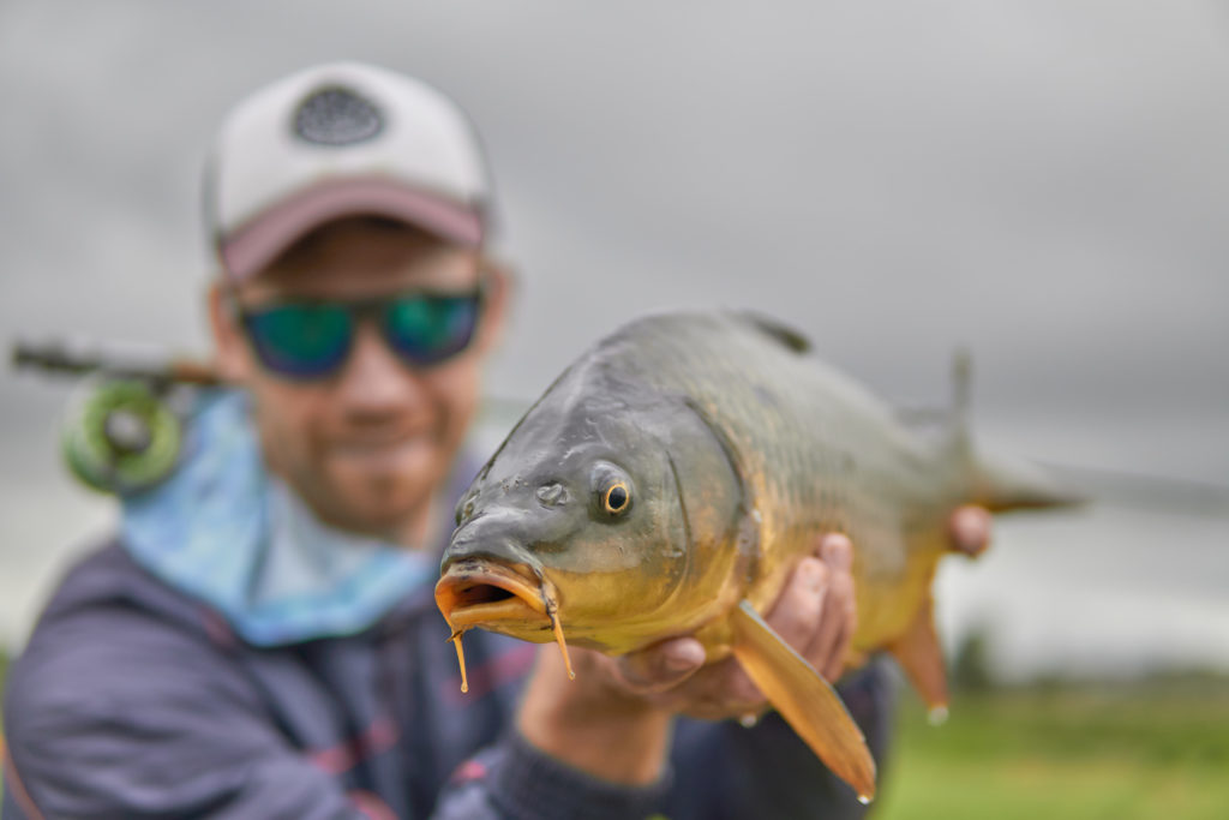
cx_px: 614
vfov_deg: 29.9
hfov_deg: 43.6
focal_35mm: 45
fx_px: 1536
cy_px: 410
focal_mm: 30
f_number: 1.4
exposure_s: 1/800
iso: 100
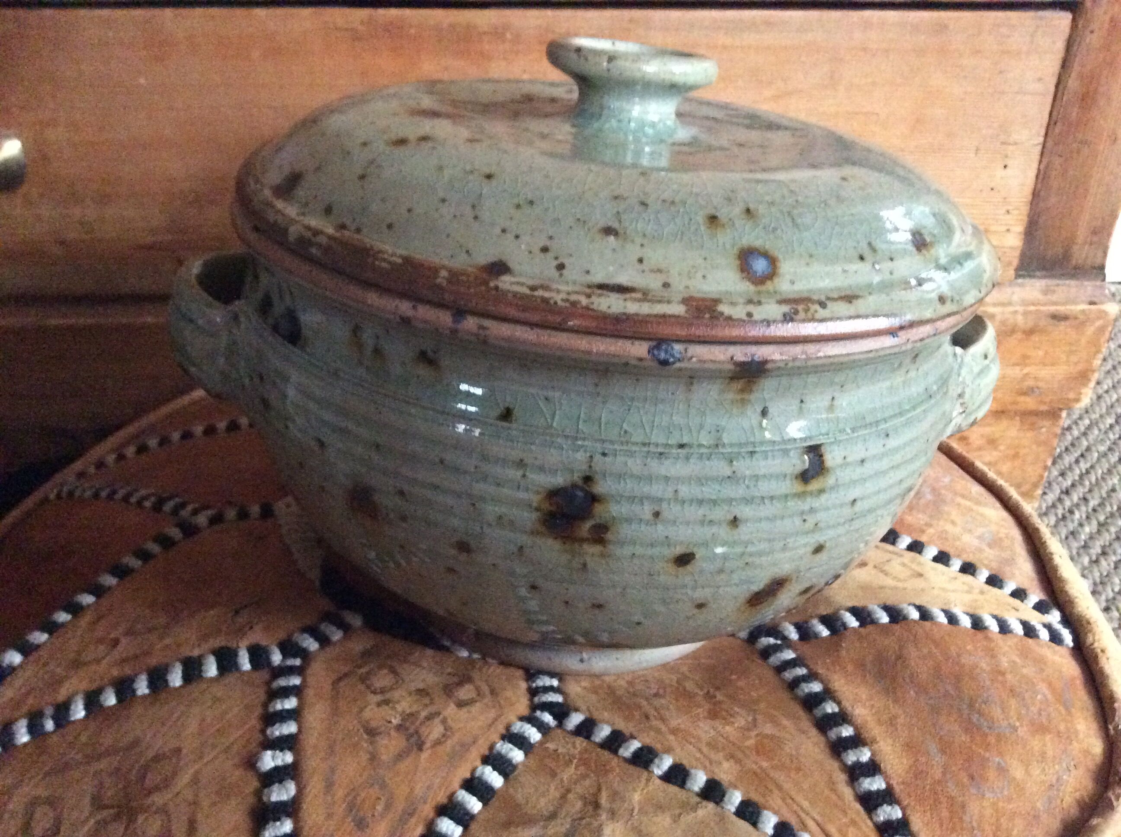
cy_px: 418
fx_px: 1035
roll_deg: +1.4
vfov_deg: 44.1
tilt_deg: -33.5
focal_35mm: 32
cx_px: 560
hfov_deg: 56.9
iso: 640
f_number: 2.4
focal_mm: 3.3
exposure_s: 1/17
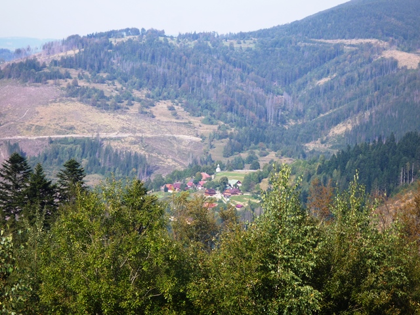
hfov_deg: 16.4
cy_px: 158
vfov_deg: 12.3
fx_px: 1456
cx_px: 210
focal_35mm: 120
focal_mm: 20.8
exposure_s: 1/250
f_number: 5.8
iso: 100
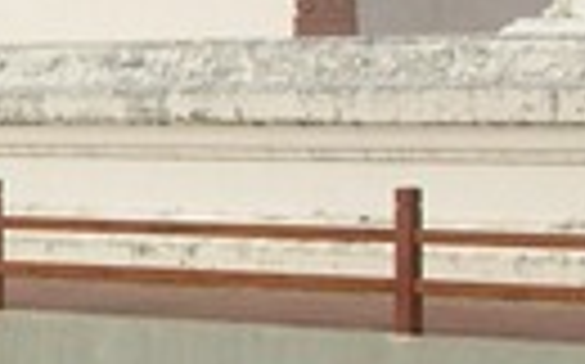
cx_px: -472
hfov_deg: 8.8
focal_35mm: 228
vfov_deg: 5.7
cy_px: 142
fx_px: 3632
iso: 50
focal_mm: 5.8
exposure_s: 1/262
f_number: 5.6
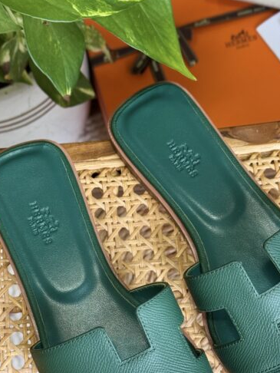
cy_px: 251
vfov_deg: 24.6
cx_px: 172
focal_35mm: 79
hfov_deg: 18.7
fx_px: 851
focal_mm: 6.76
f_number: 1.78
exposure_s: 1/85
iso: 100
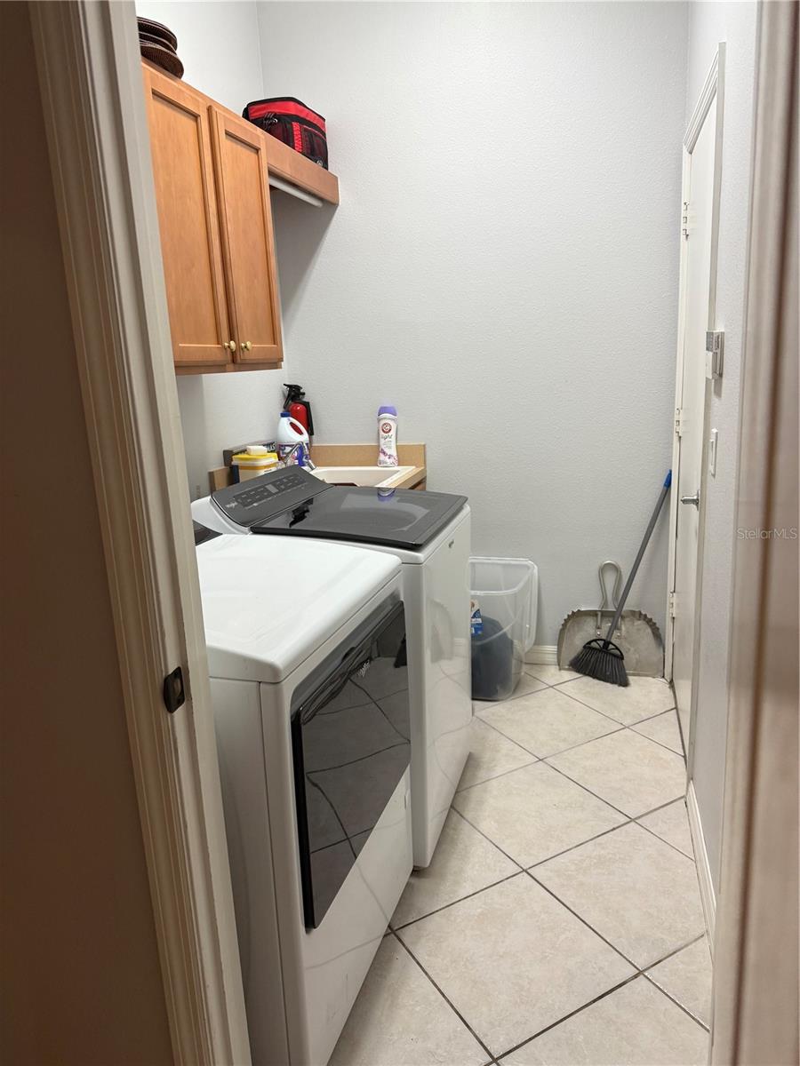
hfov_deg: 56.8
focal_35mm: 24
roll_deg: +2.7
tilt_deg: -12.5
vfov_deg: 71.6
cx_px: 400
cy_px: 533
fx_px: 740
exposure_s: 1/60
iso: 160
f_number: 1.78
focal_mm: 6.76
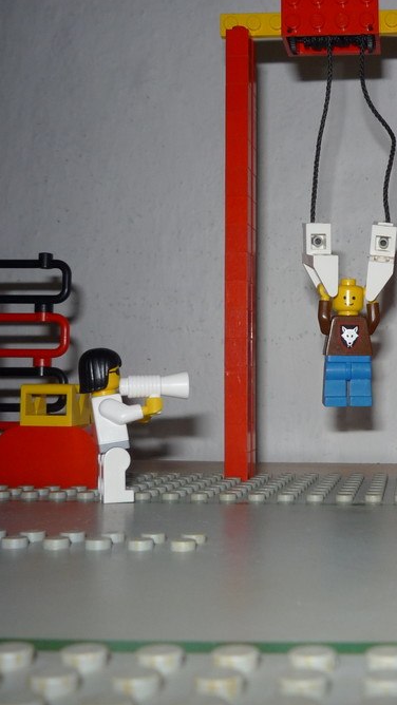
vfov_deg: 43.7
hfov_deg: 24.4
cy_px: 353
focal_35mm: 47
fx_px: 879
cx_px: 391
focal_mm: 5.2
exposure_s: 1/30
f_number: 4
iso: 100
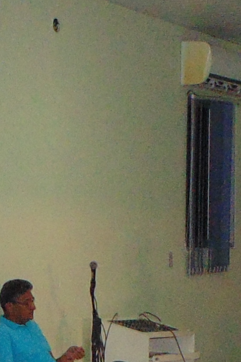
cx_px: 13
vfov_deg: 13.9
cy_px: 391
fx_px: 1457
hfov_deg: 9.4
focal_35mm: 145
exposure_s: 1/30
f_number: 3.1
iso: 250
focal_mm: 4
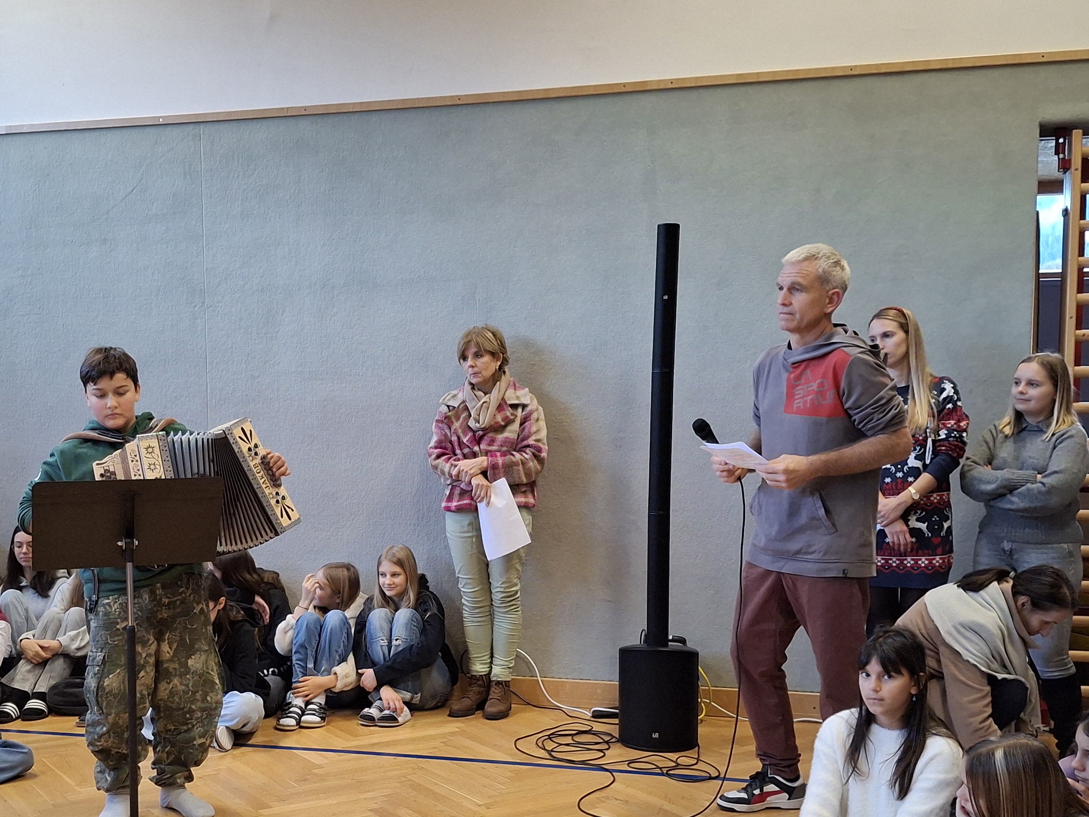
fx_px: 1353
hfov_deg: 43.4
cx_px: 395
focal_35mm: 43
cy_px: 550
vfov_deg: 33.3
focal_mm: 4.69
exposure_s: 1/100
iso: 200
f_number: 1.8
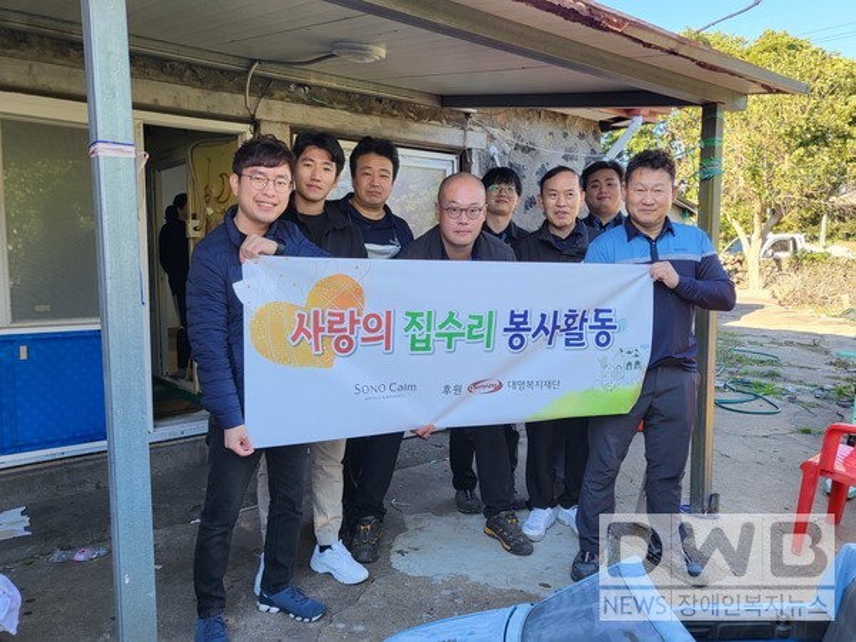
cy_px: 321
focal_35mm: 26
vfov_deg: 53.1
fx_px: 643
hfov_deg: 67.3
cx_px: 428
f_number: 1.8
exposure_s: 1/195
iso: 50
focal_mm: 4.25
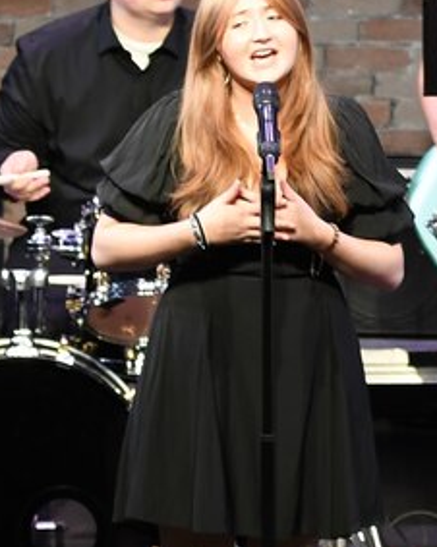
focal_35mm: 530
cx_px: 762
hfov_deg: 2.9
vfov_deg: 3.7
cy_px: 277
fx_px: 8578
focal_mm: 78
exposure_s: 1/60
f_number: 2.8
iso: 500
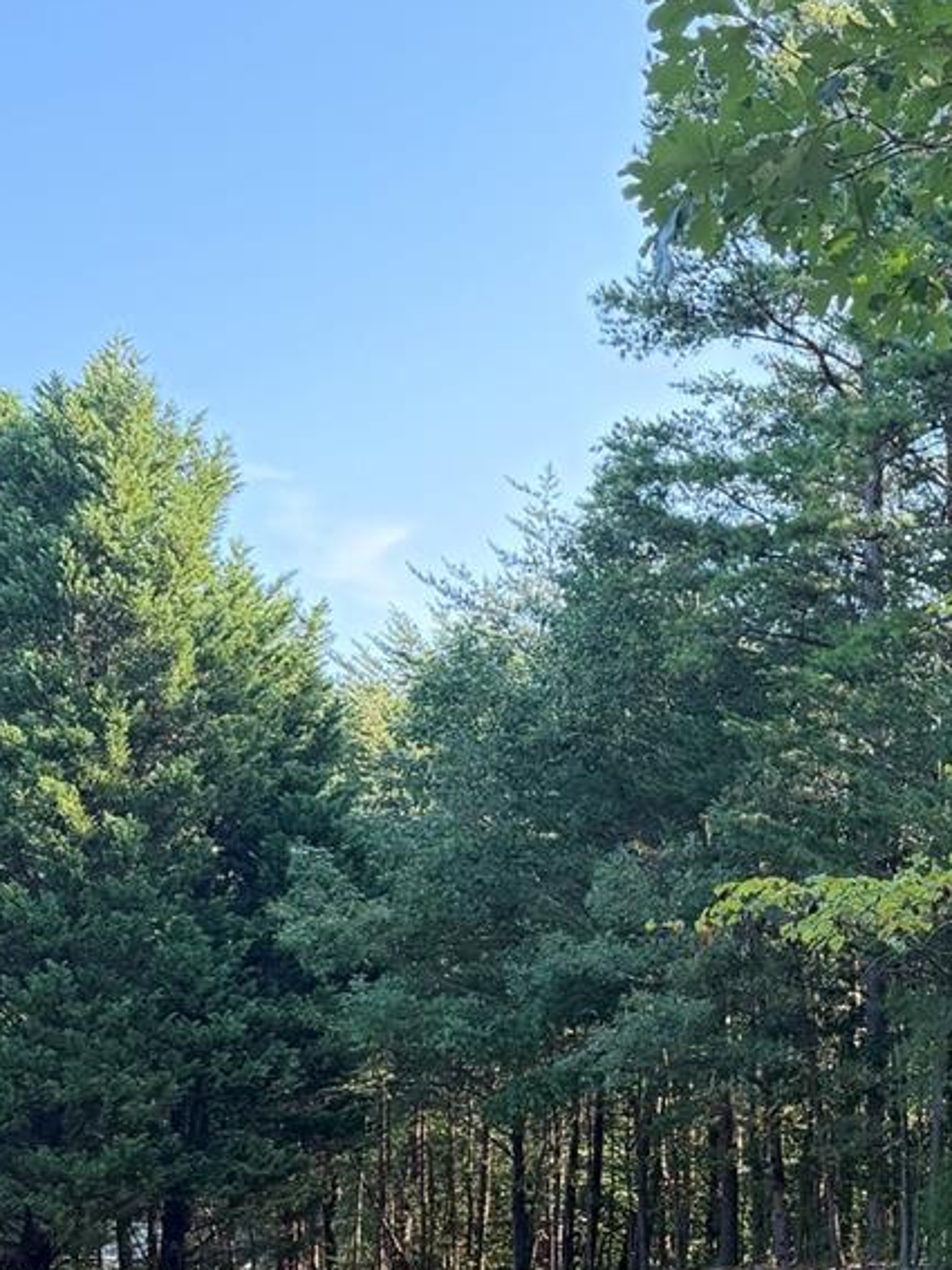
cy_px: 1174
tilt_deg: +2.3
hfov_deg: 20.9
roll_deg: -4.5
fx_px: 2384
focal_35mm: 65
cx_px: 1176
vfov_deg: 28.5
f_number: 1.78
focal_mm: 6.76
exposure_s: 1/217
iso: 80
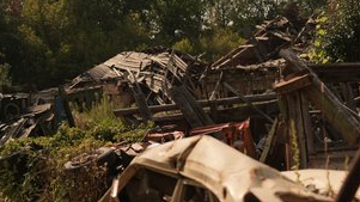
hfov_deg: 32.8
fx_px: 611
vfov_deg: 18.8
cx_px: 203
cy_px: 88
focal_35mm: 64
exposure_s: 1/400
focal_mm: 46
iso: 125
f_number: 2.8
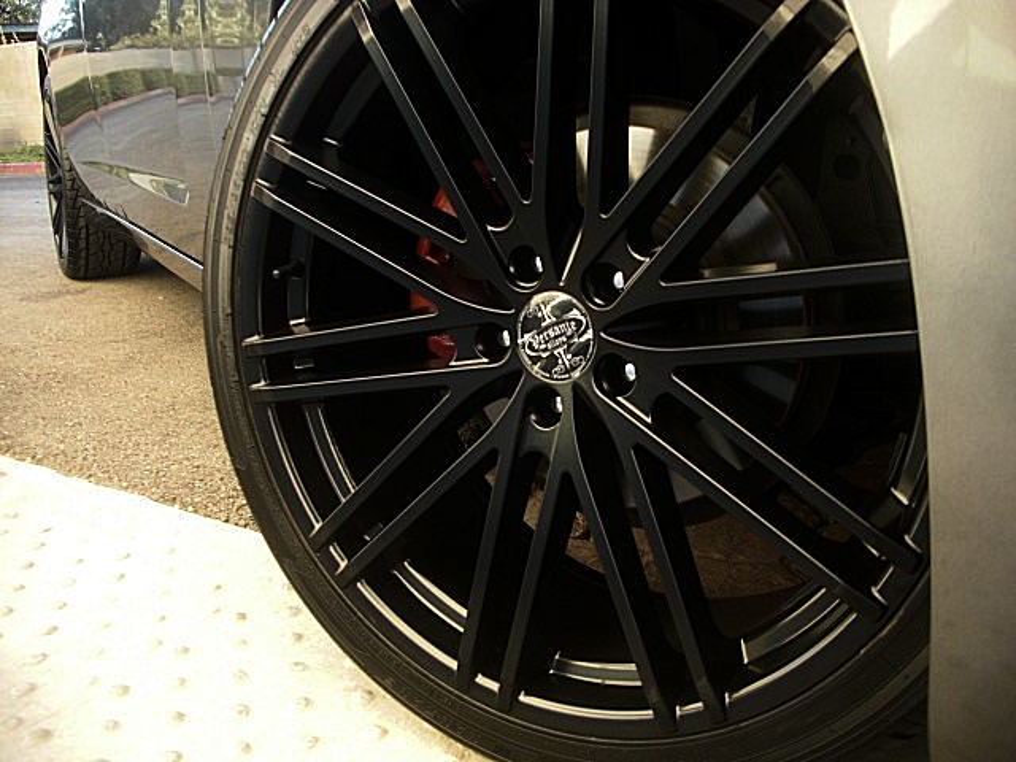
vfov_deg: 39.7
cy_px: 381
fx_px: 1057
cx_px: 508
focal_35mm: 36
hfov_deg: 51.4
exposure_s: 1/80
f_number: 2.8
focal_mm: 6.3
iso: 100
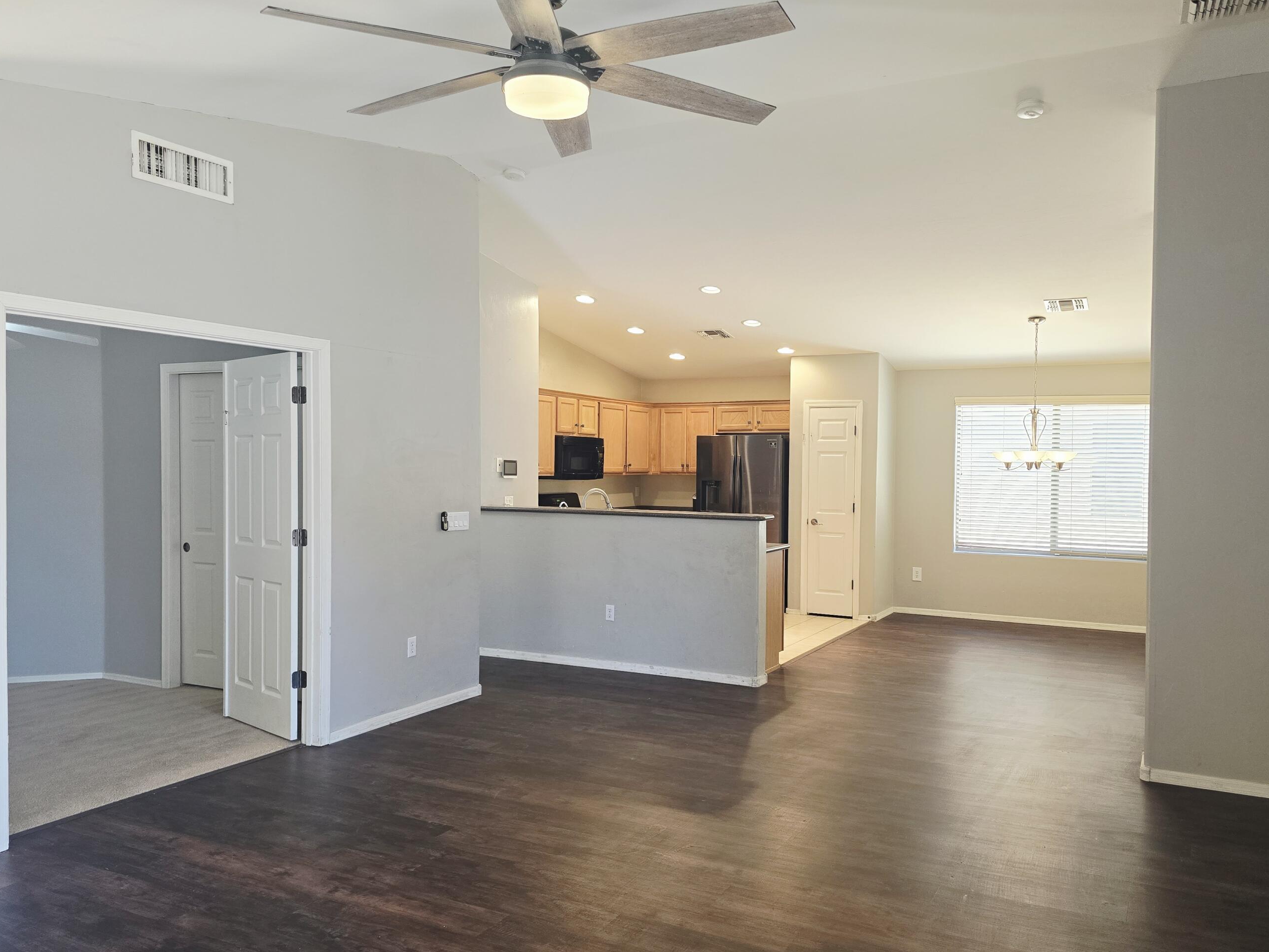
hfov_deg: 65.3
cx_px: 659
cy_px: 502
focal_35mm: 27
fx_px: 990
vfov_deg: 51.3
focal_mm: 6.3
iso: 125
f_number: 1.7
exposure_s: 1/120
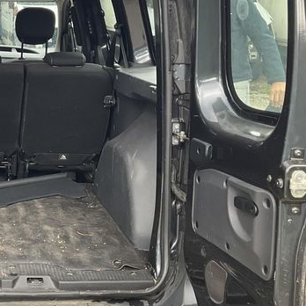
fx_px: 590
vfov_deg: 29.0
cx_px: -34
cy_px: 128
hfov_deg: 26.6
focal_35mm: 59
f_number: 1.8
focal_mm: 3
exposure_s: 1/122
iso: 40
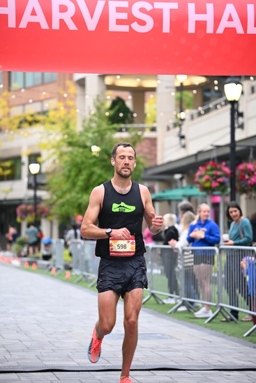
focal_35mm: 103
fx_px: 1098
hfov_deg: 13.3
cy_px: 192
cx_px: 128
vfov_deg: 19.8
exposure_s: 1/800
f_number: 2.8
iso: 1600
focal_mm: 103
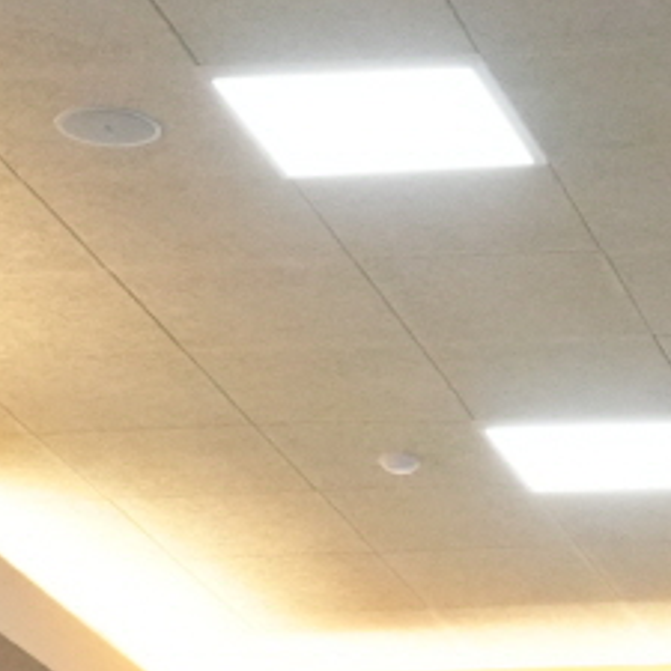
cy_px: 1679
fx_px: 4474
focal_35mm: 204
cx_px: 1232
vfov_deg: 7.9
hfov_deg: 8.2
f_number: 5.6
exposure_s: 1/160
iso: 6400
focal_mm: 30
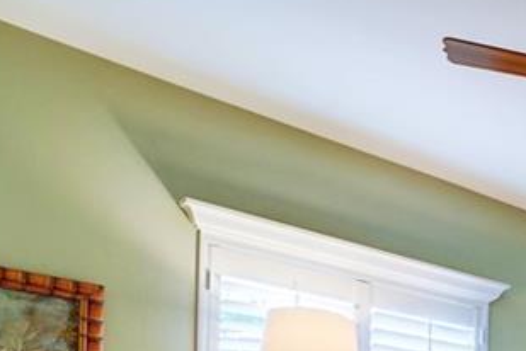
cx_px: 775
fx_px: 774
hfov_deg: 27.2
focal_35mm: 53
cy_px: 529
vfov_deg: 21.4
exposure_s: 1/2
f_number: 8
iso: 400
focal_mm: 16
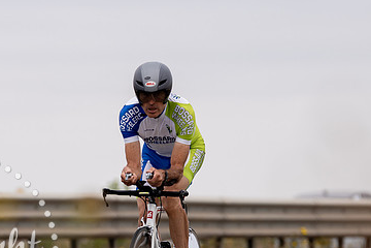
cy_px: 179
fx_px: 5297
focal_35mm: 514
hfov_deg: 4.0
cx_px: 122
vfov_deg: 2.7
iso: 100
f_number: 3.5
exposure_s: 1/800
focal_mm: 200
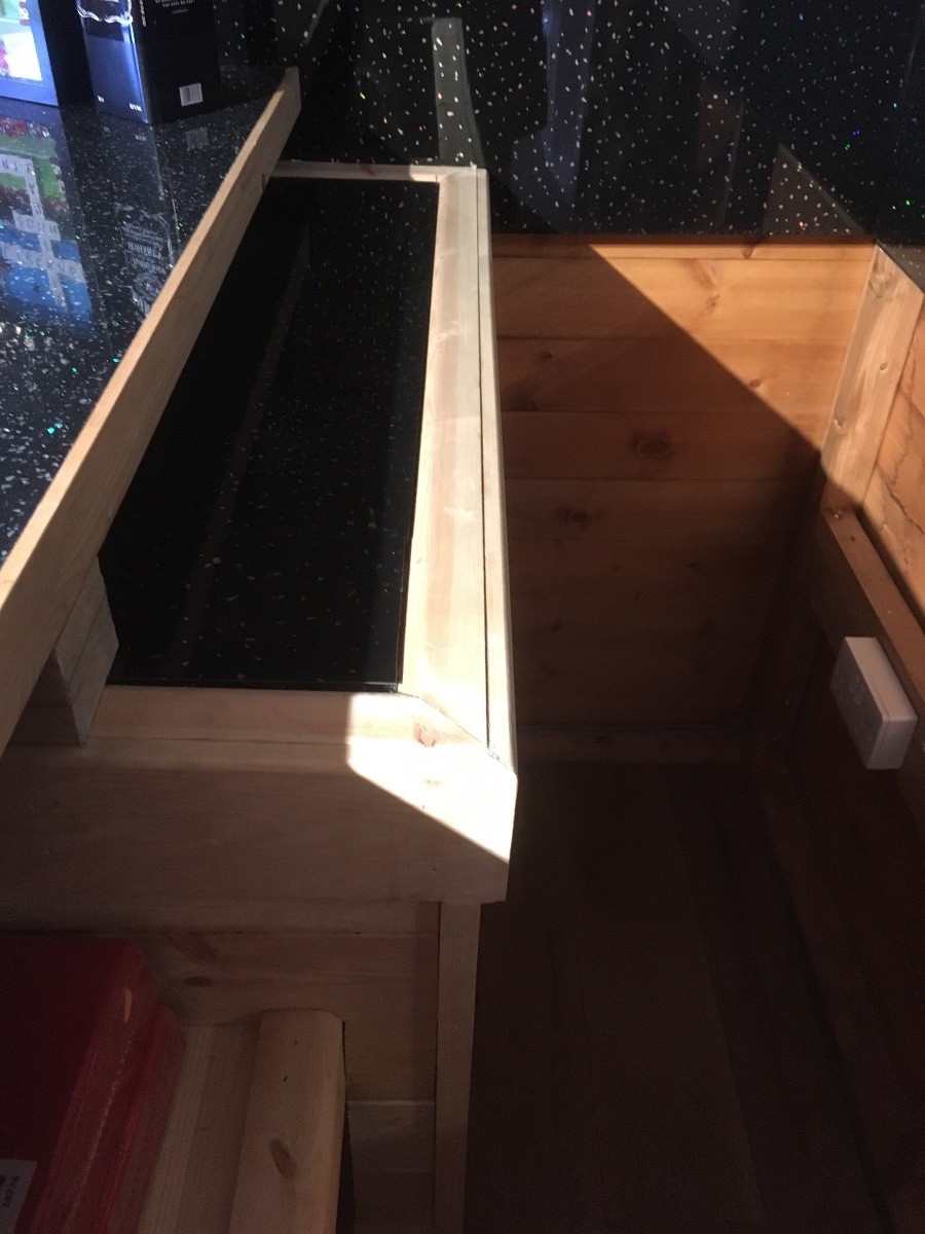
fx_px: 1033
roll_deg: +0.1
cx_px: 462
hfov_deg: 48.2
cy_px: 617
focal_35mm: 29
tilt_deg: -37.5
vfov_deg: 61.7
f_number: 2.2
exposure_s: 1/17
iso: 200
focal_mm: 4.15
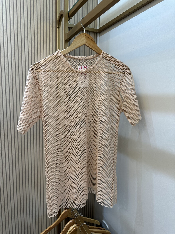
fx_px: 162
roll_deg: -2.3
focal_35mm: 24
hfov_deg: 56.8
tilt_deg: -6.6
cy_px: 117
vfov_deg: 71.6
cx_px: 88
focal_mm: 6.86
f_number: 1.78
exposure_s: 1/120
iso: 125
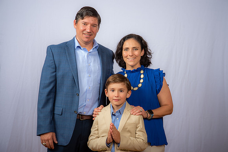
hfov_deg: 31.0
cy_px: 76
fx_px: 411
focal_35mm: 65
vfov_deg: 20.9
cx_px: 114
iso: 250
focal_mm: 65
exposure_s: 1/160
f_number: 6.3
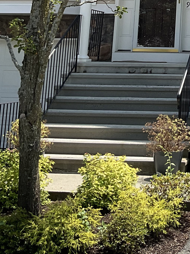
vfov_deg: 20.4
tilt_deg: +14.1
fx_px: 629
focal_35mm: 86
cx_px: 246
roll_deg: -1.5
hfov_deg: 16.3
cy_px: -92
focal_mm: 3
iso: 16
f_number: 1.8
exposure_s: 1/1055
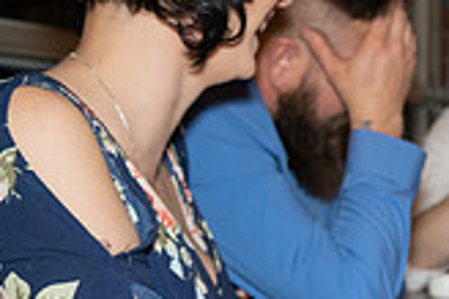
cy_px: 240
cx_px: 712
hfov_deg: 20.0
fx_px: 1059
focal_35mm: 85
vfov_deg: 15.9
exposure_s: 1/160
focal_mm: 24
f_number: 2.8
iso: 2000
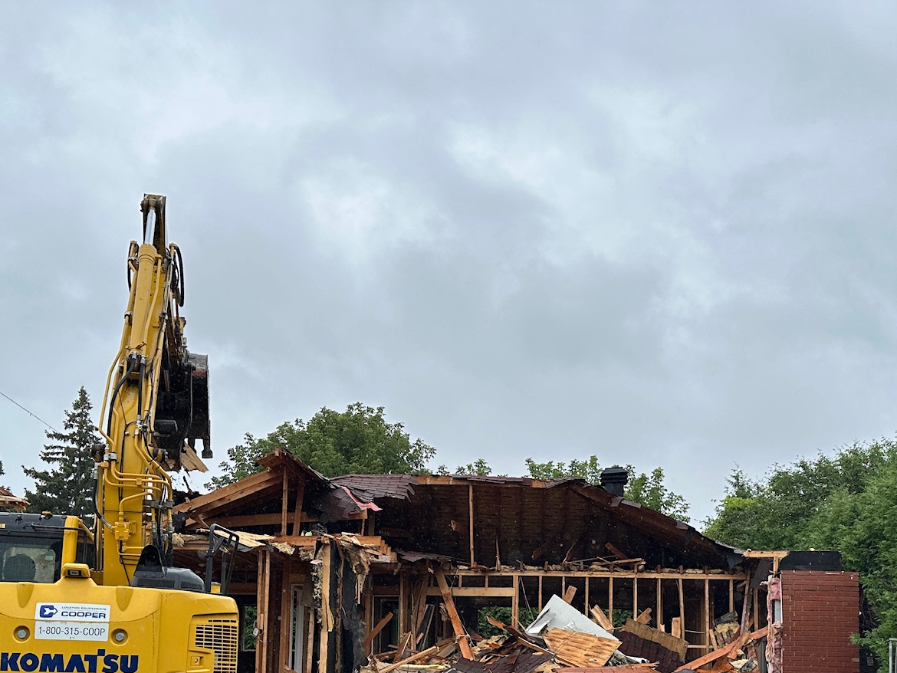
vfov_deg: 32.9
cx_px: 475
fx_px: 1089
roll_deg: -0.8
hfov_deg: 44.8
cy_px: 586
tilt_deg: +7.4
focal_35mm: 42
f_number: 1.78
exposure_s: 1/4016
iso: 80
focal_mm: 6.86
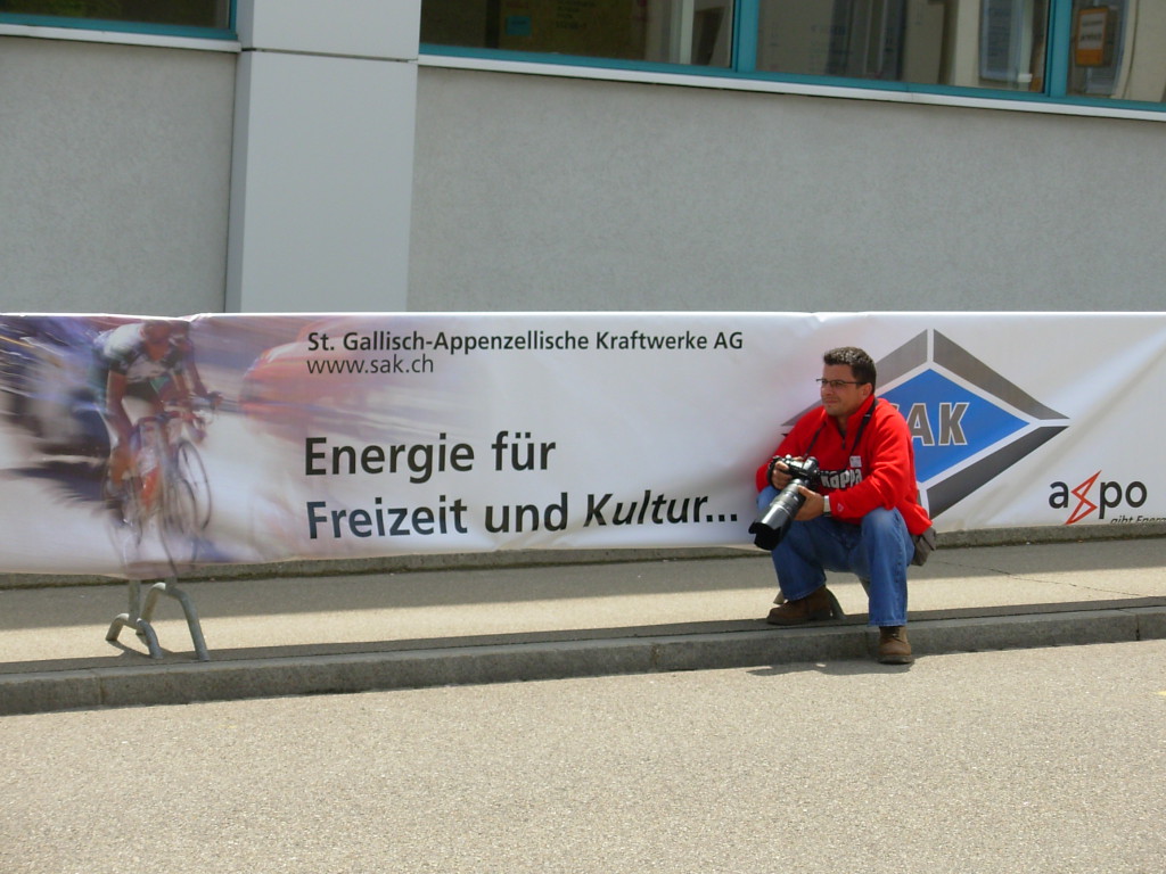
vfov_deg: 16.6
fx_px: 2998
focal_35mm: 89
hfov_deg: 22.0
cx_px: 583
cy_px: 437
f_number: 3.8
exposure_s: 1/724
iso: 50
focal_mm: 14.7
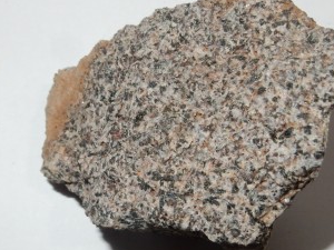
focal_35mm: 72
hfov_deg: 27.0
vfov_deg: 20.4
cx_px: 168
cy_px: 141
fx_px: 695
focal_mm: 6.4
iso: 200
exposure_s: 1/30
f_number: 5.6
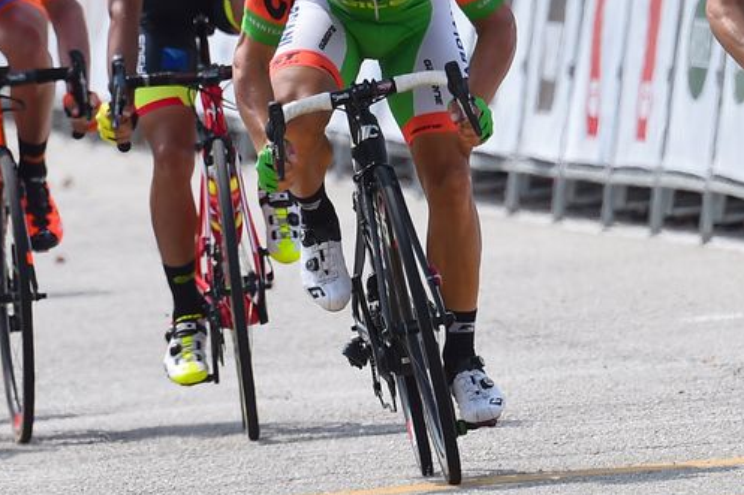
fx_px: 21299
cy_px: 156
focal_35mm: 1031
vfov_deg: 1.3
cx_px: 254
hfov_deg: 2.0
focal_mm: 400
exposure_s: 1/1600
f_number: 7.1
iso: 500
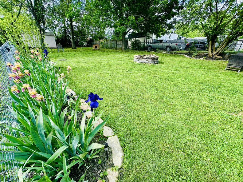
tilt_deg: -22.4
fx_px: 98
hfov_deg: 102.1
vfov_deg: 85.7
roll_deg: -1.9
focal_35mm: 14
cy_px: 91
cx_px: 122
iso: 40
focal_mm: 2.22
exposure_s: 1/243
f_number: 2.2
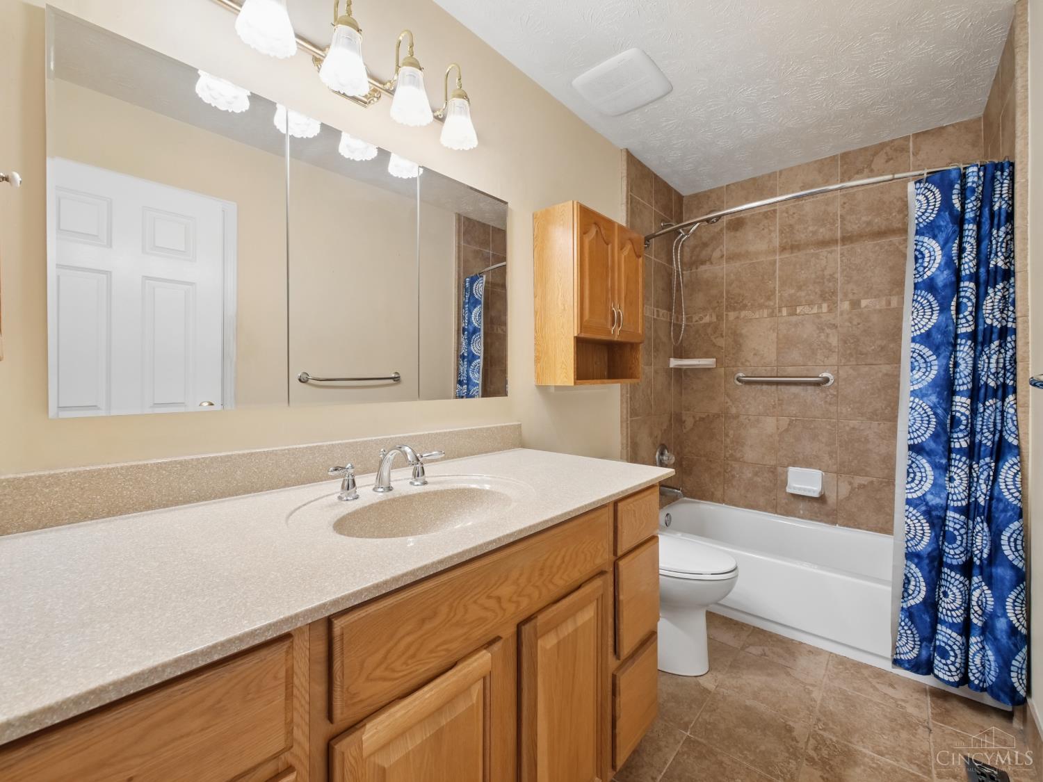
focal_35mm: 14
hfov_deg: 102.1
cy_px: 391
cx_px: 522
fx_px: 422
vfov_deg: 85.7
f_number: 7.1
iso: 640
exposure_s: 1/20
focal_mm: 7
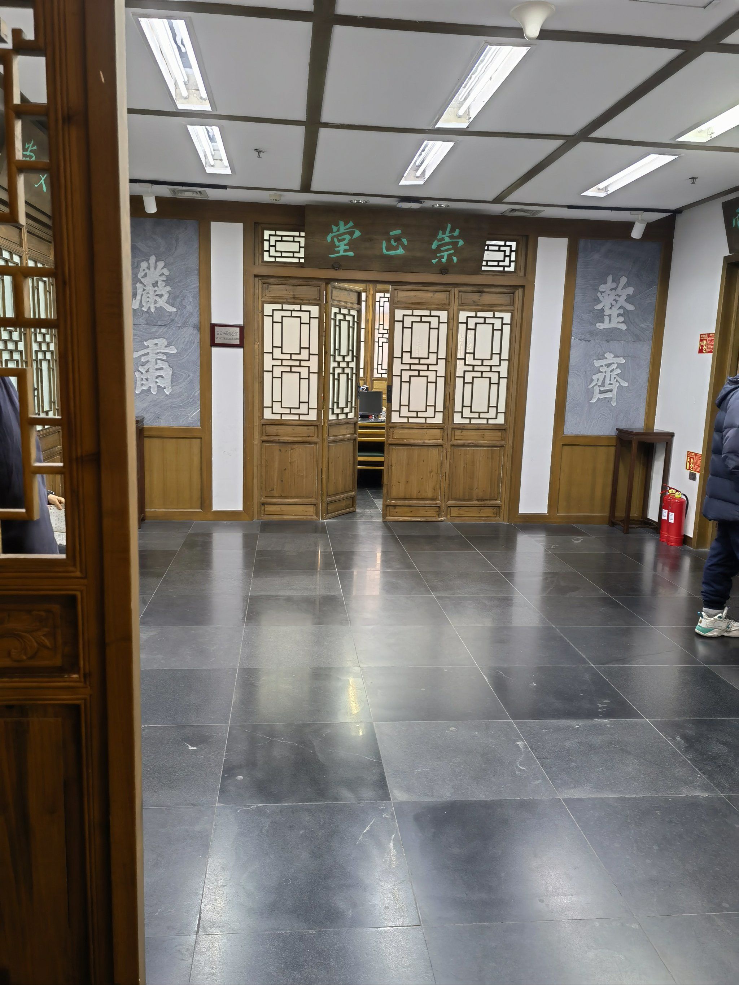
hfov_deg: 51.4
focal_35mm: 27
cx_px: 370
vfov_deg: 65.3
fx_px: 769
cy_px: 492
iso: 500
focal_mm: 5.54
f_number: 1.8
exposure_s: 1/100
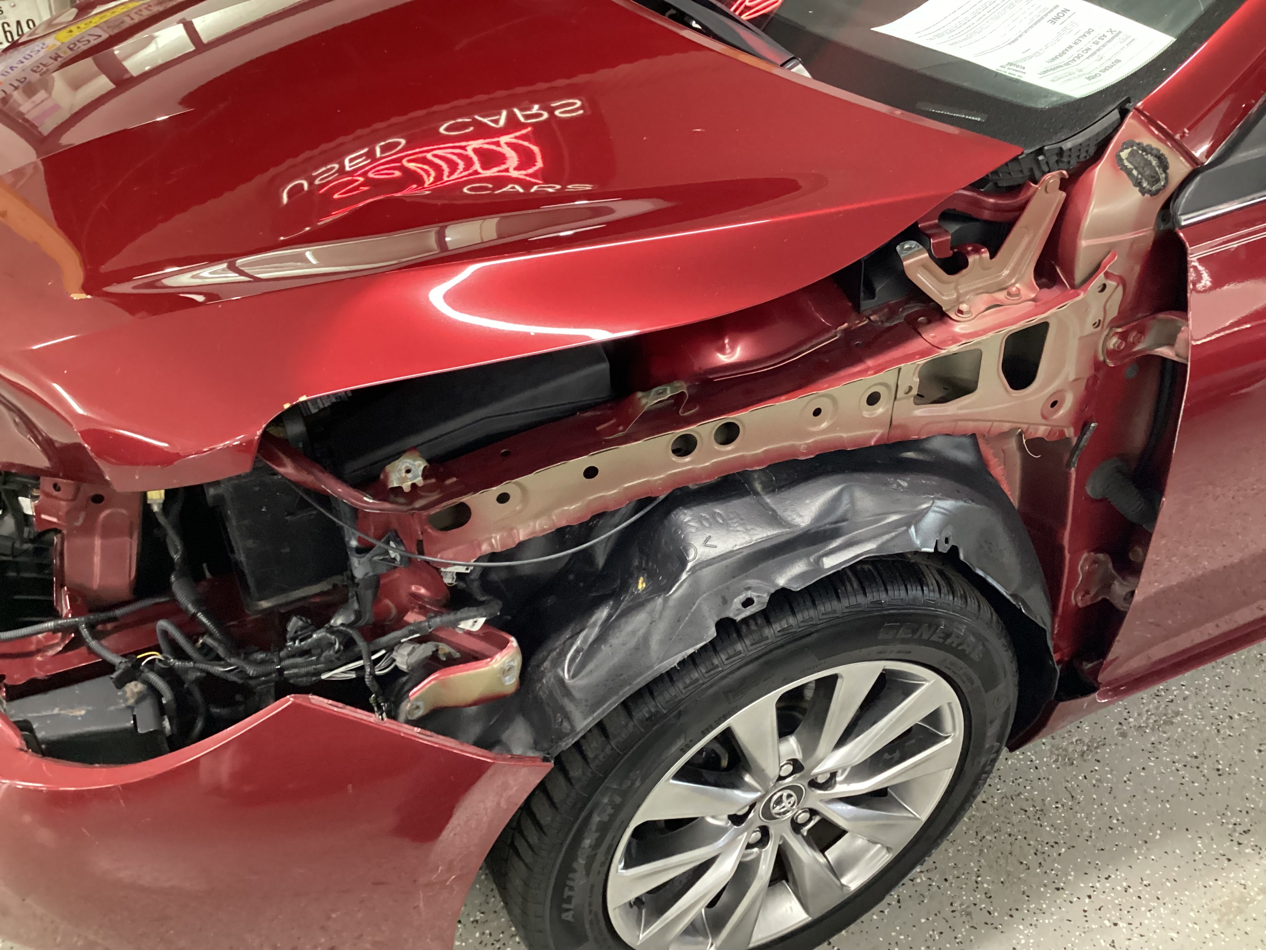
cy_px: 475
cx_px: 633
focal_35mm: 31
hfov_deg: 58.4
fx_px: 1134
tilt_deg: -39.2
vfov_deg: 45.4
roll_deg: -1.0
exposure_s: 1/30
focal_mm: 3.3
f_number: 2.4
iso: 500
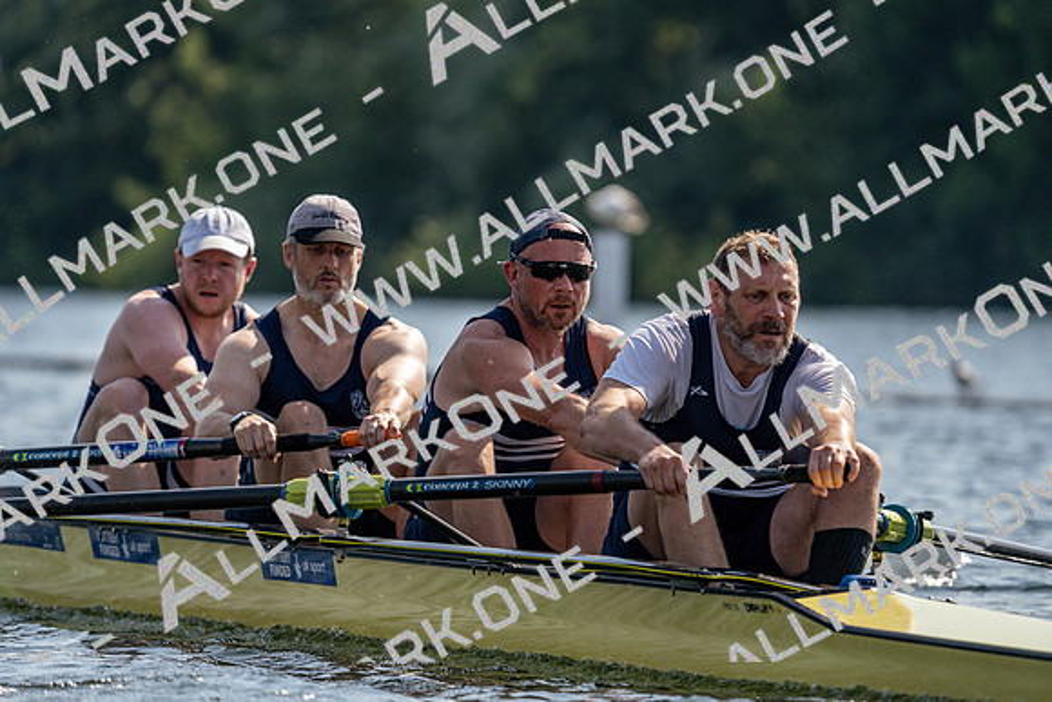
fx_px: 12568
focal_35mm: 430
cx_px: 526
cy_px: 351
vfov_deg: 3.2
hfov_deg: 4.8
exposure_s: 1/1600
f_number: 6.3
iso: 250
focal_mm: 430
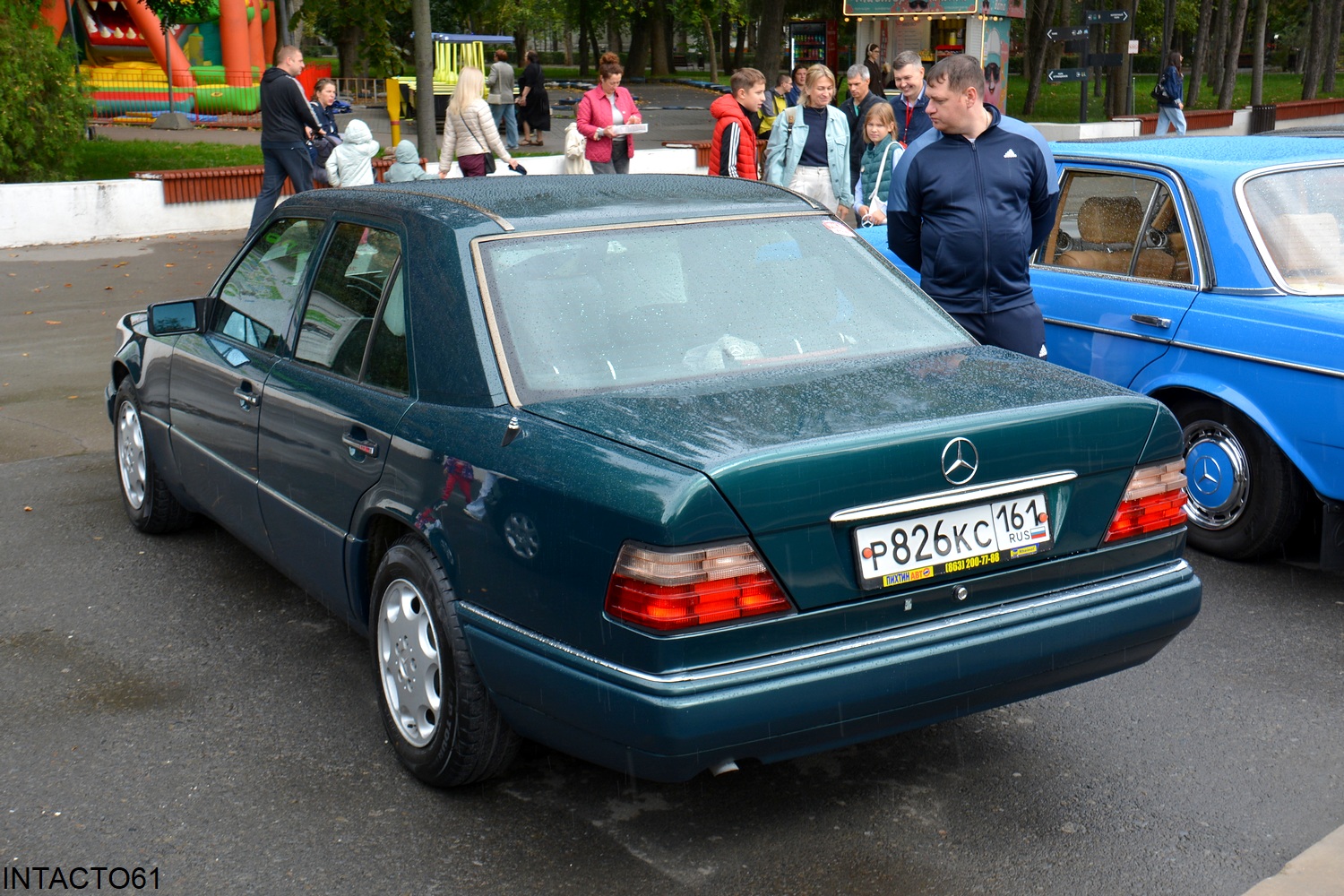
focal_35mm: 48
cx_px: 672
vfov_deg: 28.1
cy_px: 448
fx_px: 1792
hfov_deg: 41.1
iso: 200
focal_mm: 32
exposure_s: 1/200
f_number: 7.1
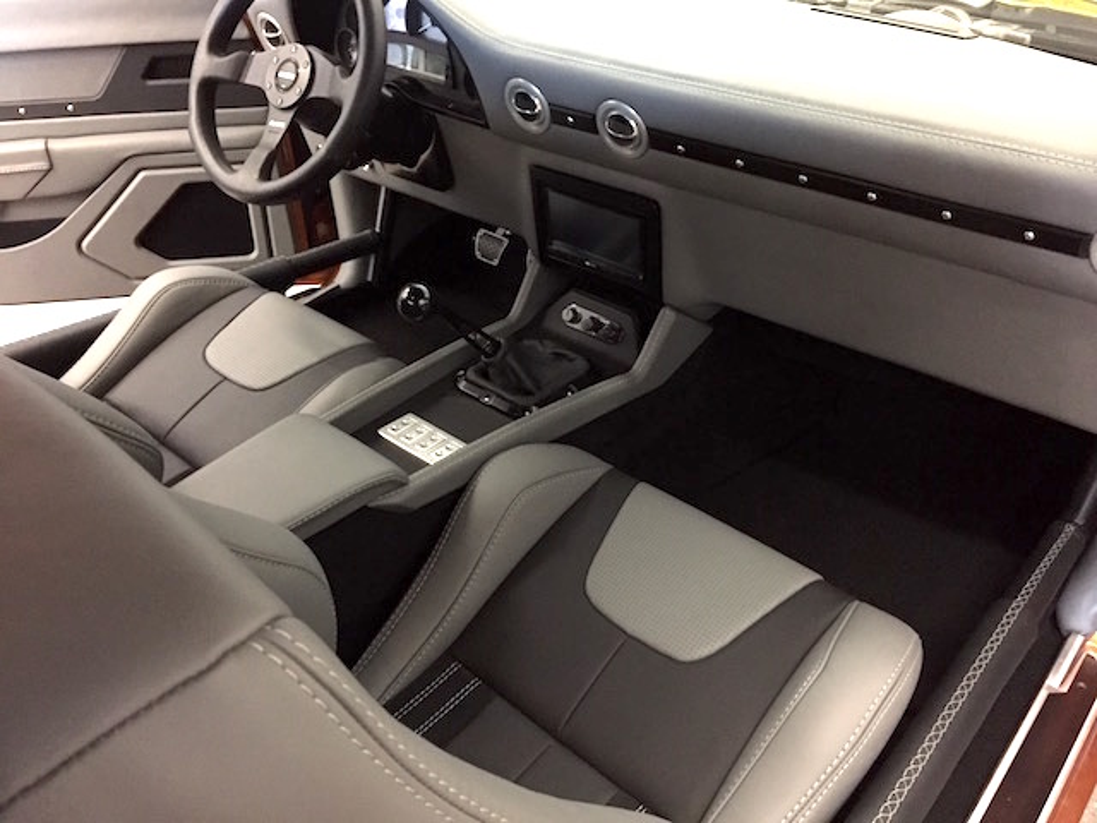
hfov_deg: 61.7
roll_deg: -1.3
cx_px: 548
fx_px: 919
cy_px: 412
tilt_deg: -33.1
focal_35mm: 29
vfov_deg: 48.2
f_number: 2.2
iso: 400
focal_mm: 4.15
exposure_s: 1/15
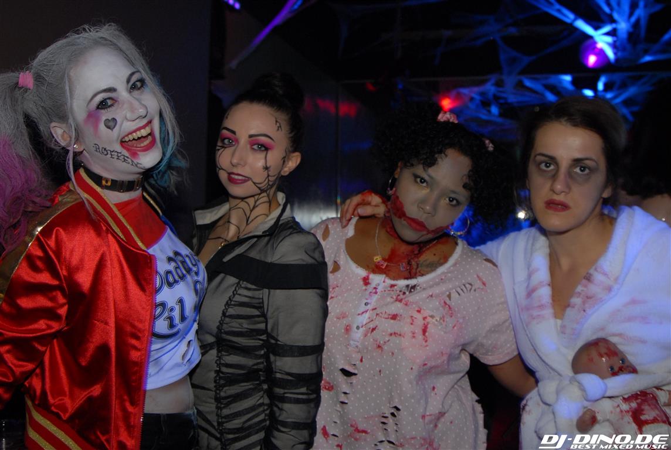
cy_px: 225
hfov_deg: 53.0
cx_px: 336
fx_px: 672
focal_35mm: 36
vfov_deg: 37.0
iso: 400
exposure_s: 1/5
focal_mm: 24
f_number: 5.6
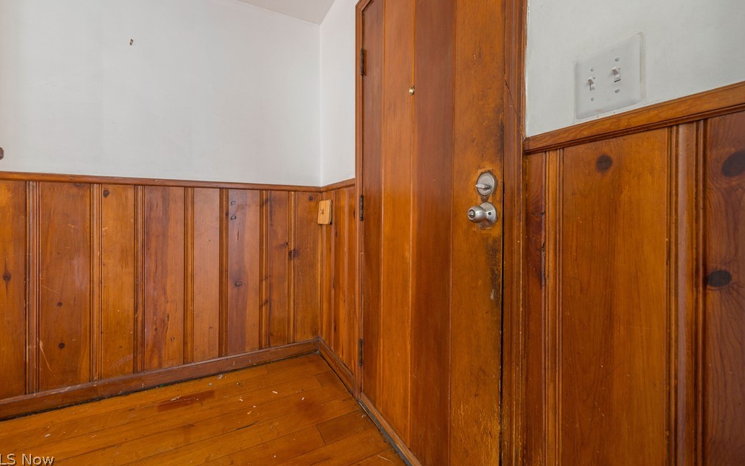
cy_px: 210
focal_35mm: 15
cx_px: 373
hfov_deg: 101.5
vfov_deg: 74.6
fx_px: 305
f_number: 8
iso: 100
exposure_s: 4
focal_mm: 14
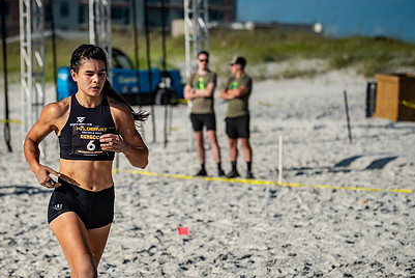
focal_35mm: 152
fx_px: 1753
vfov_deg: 9.0
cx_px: 148
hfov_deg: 13.5
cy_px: 137
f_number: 2.8
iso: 320
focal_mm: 92
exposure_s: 1/4000
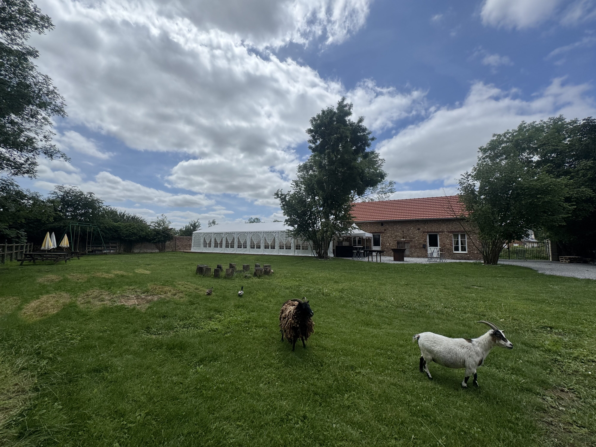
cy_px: 224
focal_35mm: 14
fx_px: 241
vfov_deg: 85.7
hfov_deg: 102.1
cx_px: 298
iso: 50
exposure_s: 1/3906
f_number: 2.2
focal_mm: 2.22
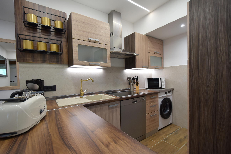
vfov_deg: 77.3
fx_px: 96
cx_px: 116
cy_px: 77
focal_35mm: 15
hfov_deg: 100.4
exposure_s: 1/80
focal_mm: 10
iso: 400
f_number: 4.5
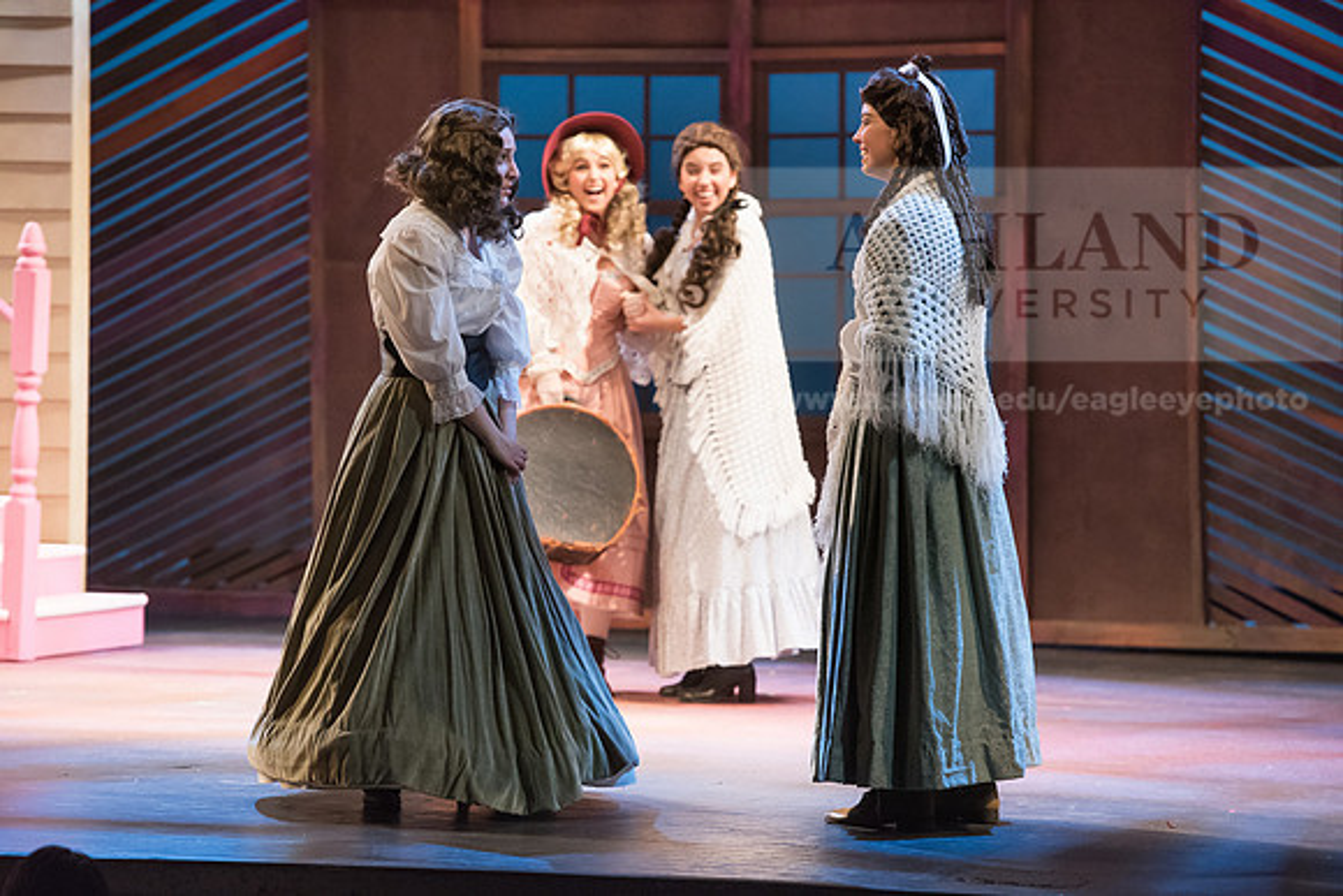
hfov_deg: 11.7
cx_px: 672
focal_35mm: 175
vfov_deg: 7.9
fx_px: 6530
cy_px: 448
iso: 4000
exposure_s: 1/200
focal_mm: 175
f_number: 4
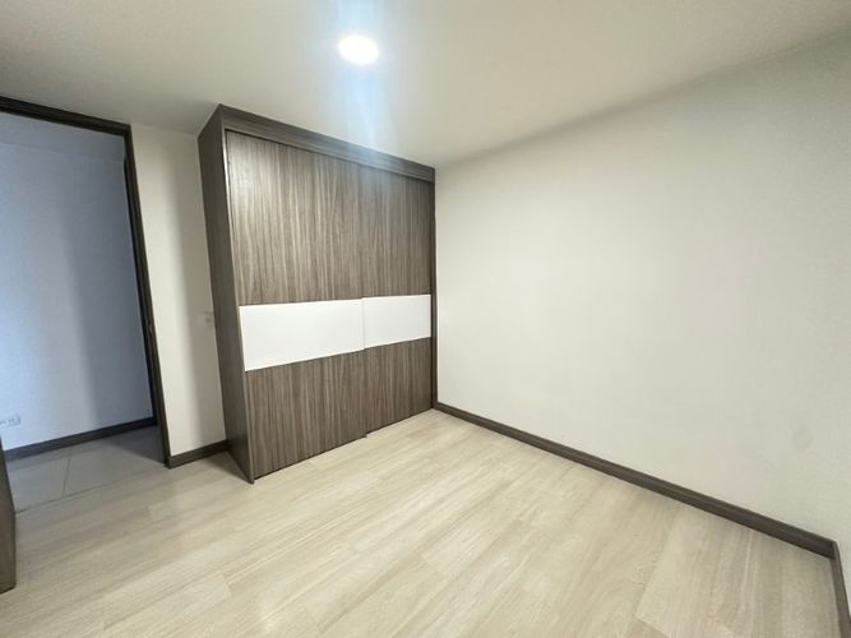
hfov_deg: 102.1
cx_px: 426
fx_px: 344
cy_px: 319
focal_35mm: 14
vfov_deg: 85.7
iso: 1000
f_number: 2.2
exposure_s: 1/60
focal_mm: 2.22
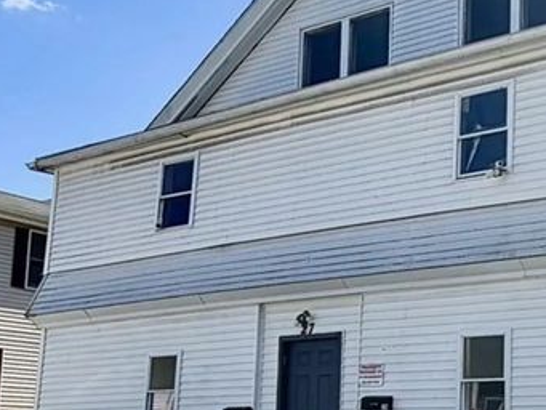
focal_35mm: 42
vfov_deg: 34.0
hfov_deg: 38.6
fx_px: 663
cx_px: 572
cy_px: 275
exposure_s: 1/820
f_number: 2.2
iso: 20
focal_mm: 2.22
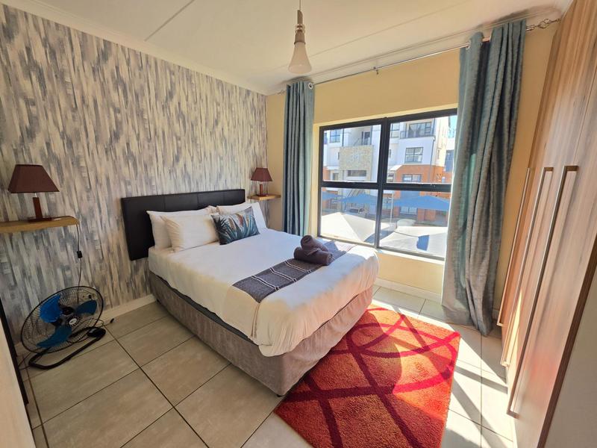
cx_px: 298
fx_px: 224
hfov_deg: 106.2
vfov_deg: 89.9
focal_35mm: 13
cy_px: 224
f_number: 1.9
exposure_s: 1/244
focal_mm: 2.2
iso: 32
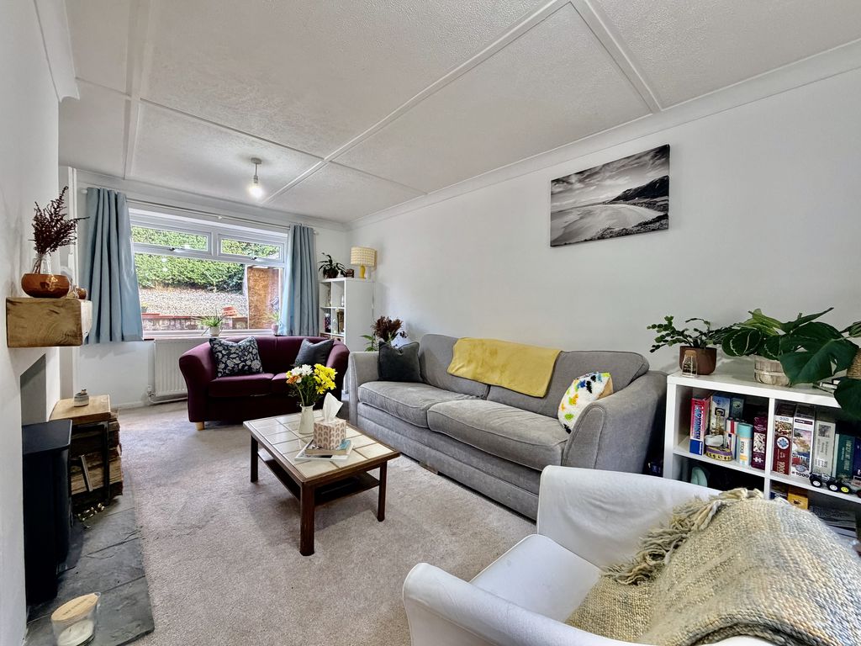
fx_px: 348
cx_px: 430
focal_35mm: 14
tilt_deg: -2.1
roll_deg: -1.0
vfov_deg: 85.7
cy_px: 323
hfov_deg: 102.1
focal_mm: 2.22
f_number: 2.2
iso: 320
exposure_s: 1/101
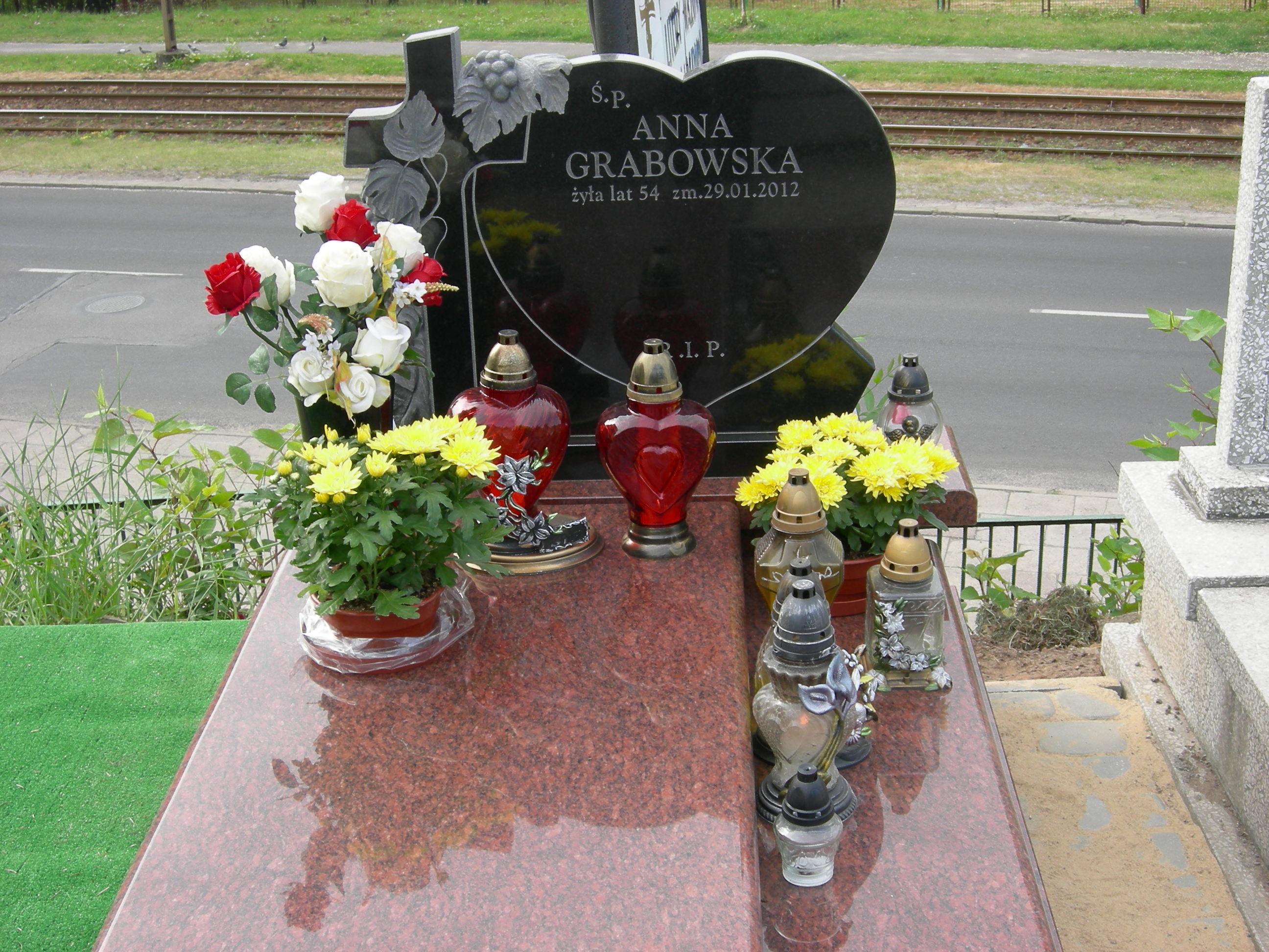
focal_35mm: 50
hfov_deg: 38.2
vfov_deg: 29.1
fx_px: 1833
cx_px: 634
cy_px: 476
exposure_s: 1/108
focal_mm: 10.4
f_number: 4.9
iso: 64
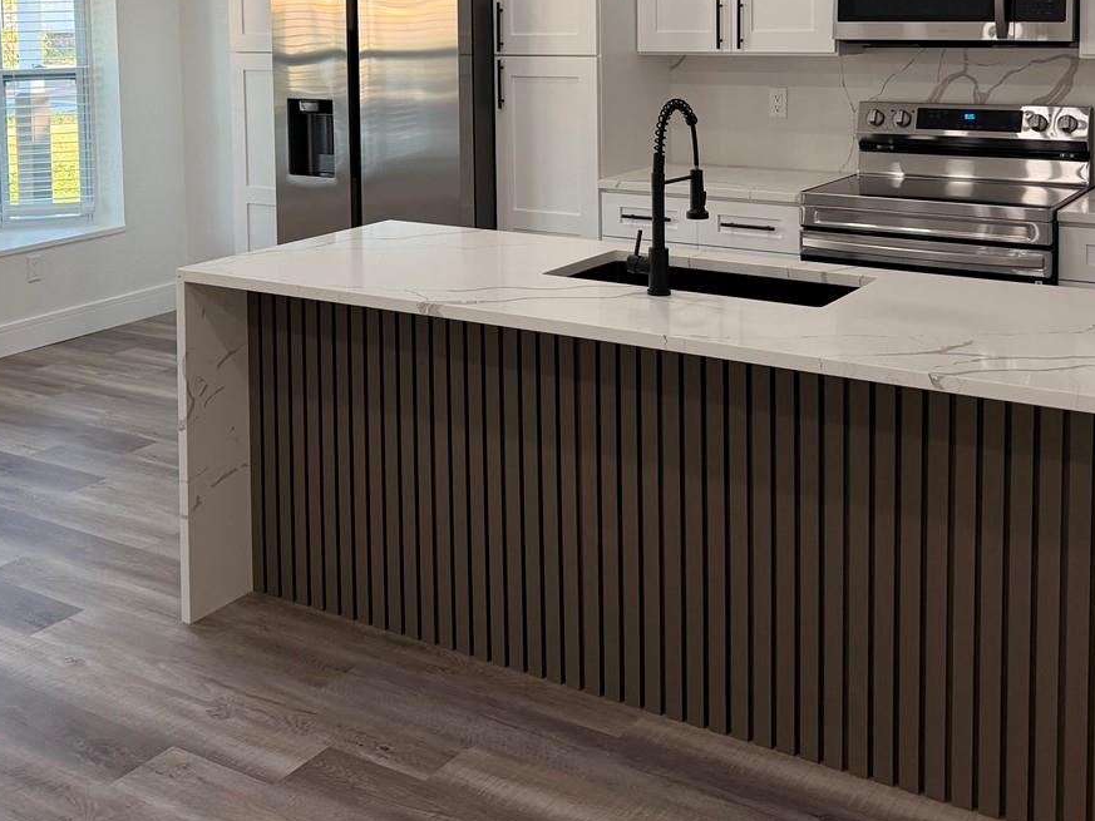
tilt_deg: -4.1
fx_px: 1392
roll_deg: +1.0
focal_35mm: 44
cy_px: 74
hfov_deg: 42.7
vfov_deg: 31.3
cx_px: 426
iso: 160
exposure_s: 1/120
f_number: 1.78
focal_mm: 6.76
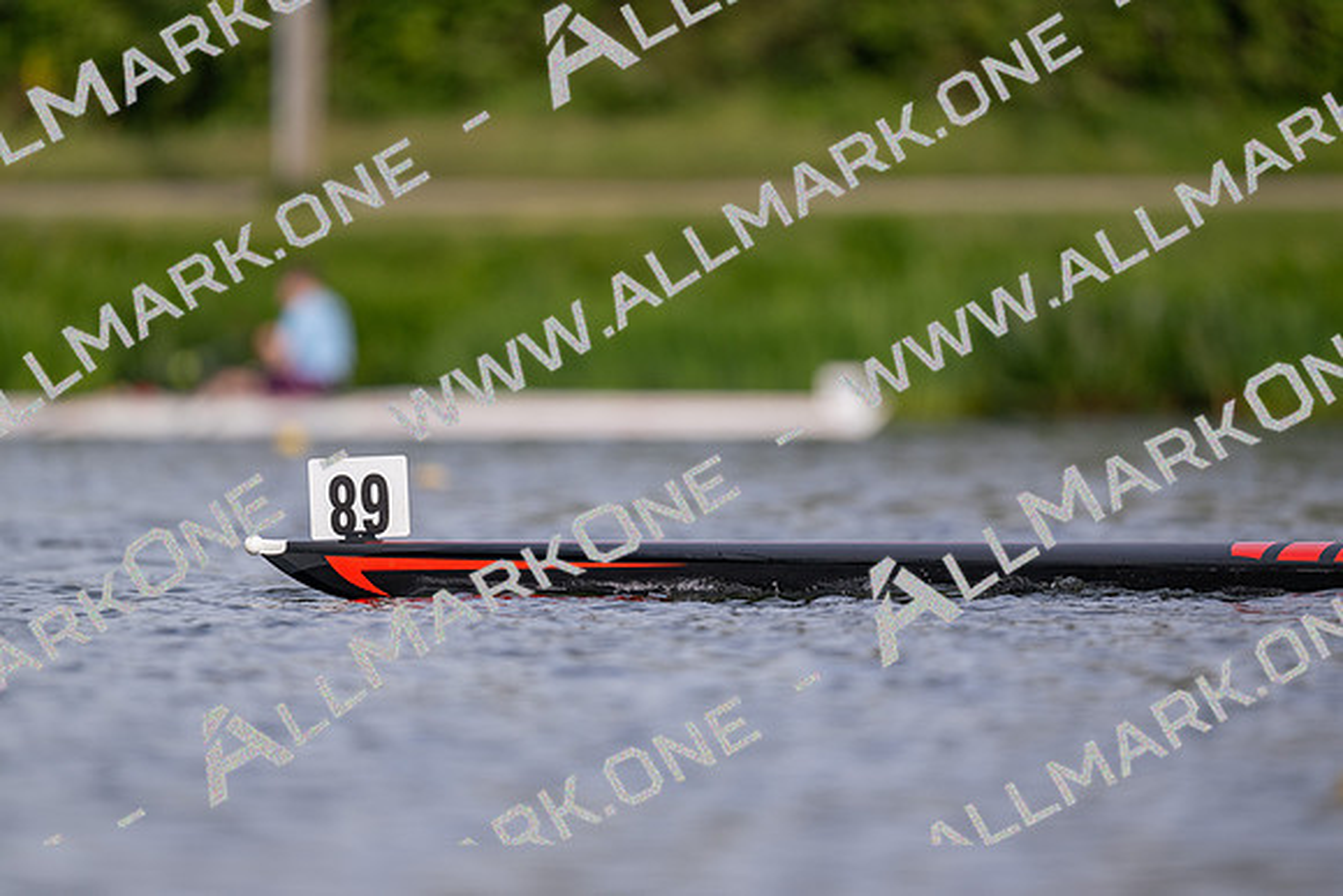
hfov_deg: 3.4
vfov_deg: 2.3
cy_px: 448
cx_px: 672
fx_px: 22388
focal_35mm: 600
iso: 360
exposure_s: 1/2500
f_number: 4
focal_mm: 600
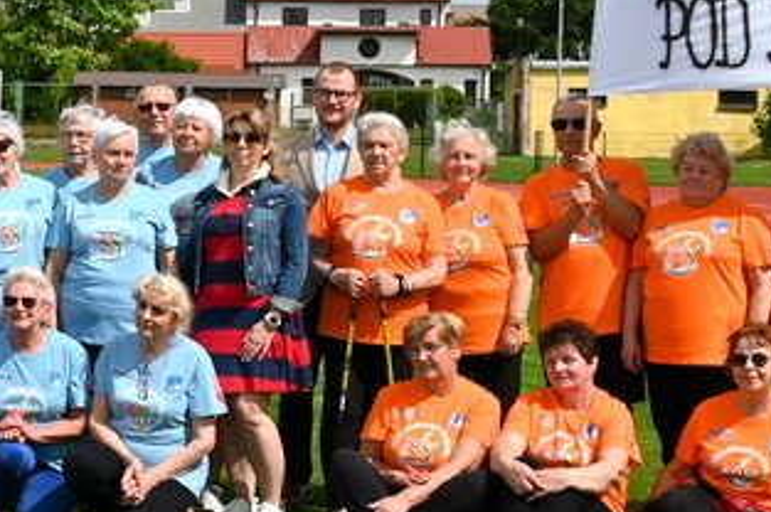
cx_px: -259
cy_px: 148
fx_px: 2587
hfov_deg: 16.0
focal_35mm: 121
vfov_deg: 11.3
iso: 100
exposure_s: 1/500
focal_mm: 31.5
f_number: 8
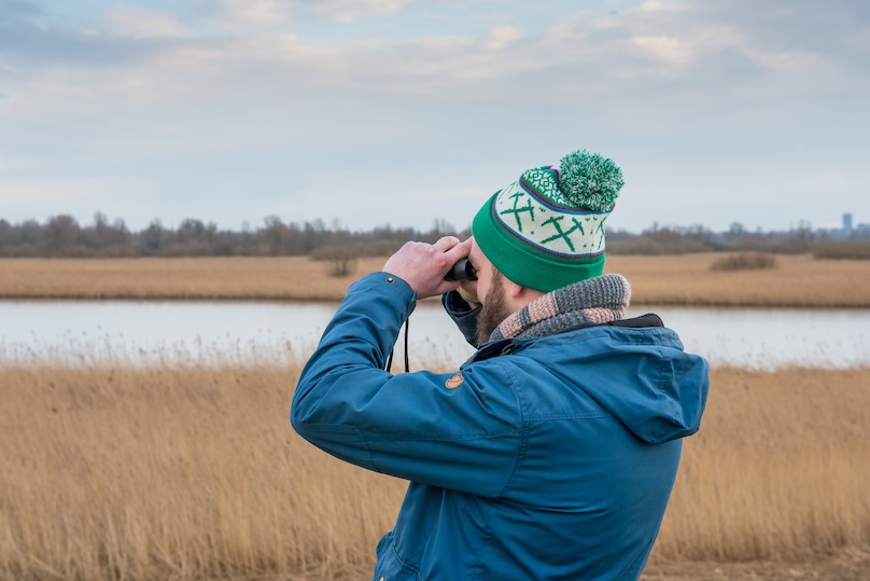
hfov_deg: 33.4
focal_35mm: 60
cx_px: 435
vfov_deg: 22.6
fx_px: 1450
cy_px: 290
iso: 400
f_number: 9
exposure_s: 1/250
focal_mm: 60
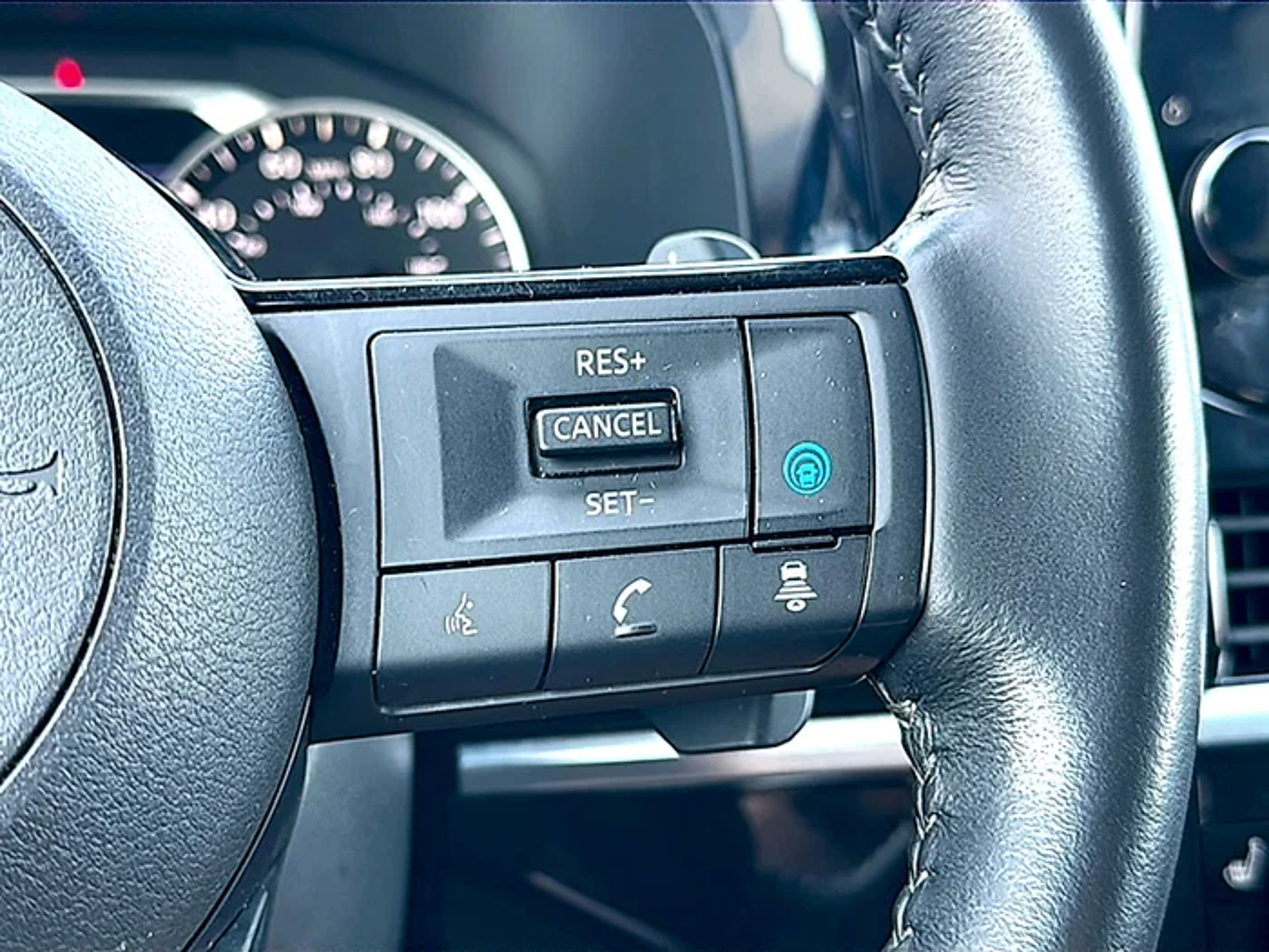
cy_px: 476
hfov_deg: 46.8
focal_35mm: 40
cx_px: 634
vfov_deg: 36.0
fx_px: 1466
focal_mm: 6.86
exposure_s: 1/83
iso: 80
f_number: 1.78
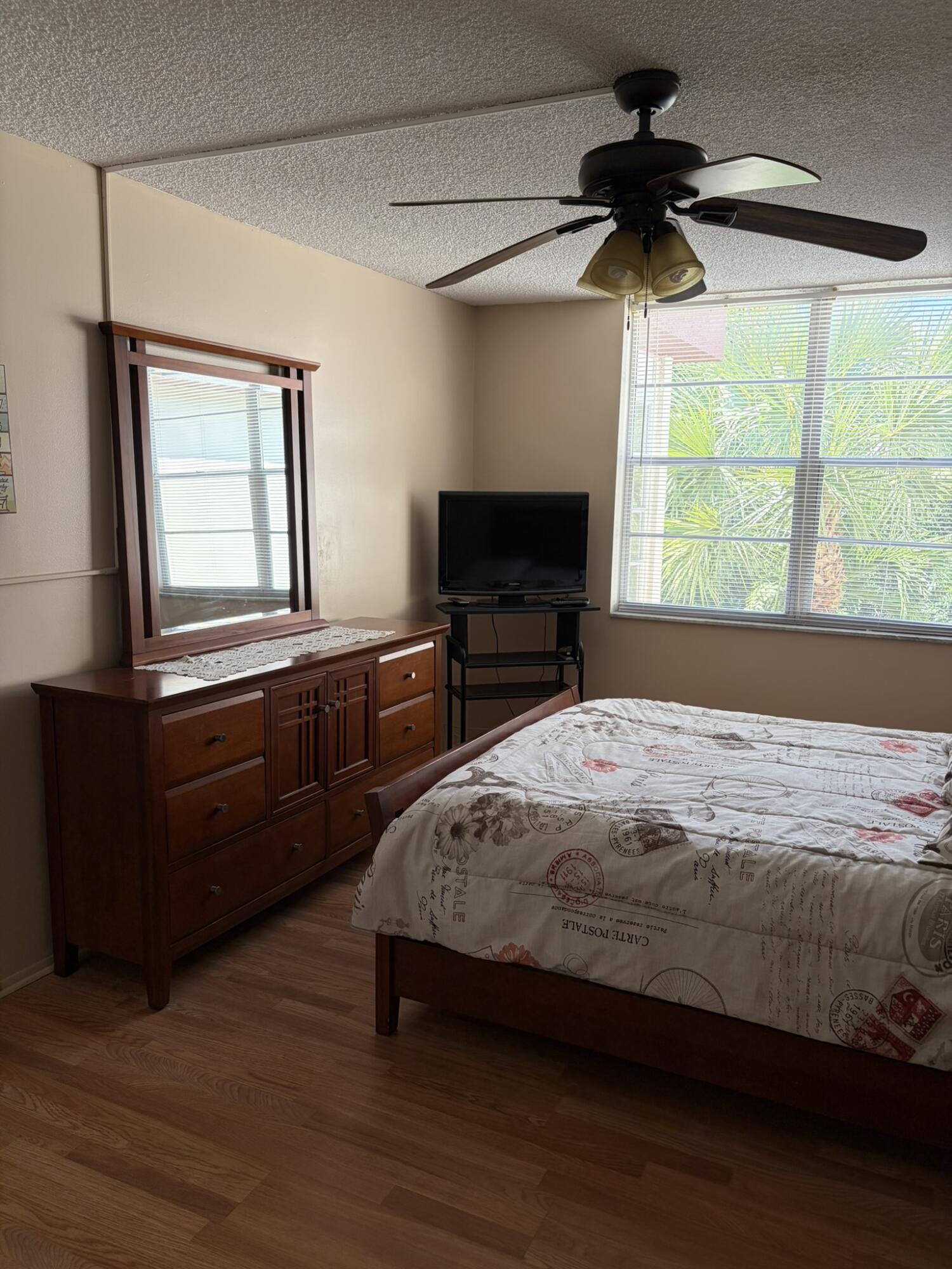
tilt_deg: -8.2
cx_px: 476
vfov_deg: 67.3
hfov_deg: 53.1
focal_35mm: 26
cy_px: 634
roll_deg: -1.0
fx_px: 953
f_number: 1.6
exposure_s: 1/166
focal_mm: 5.96
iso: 100
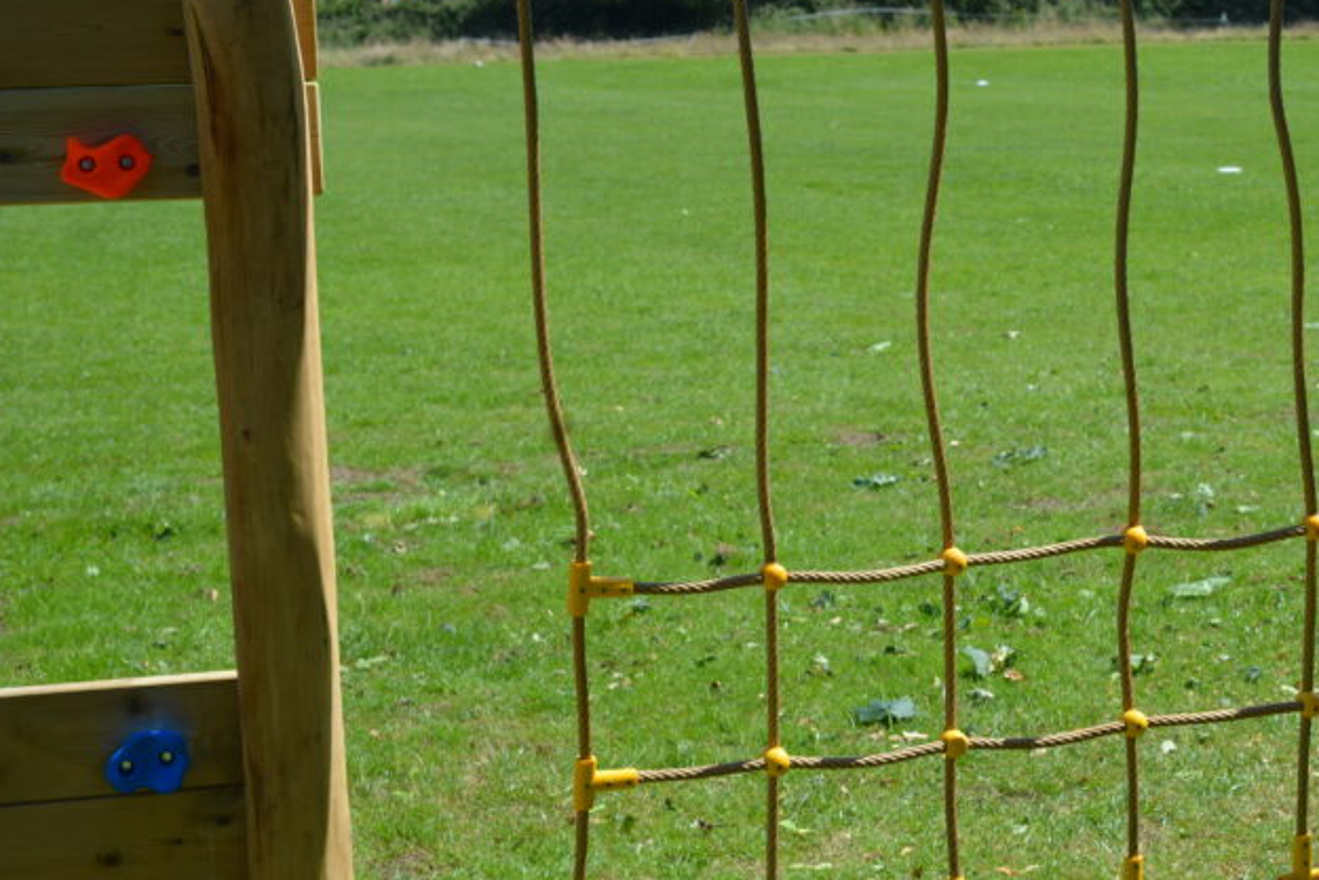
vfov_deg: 16.7
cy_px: 454
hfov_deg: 24.5
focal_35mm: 82
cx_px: 958
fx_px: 3005
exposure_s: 1/250
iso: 100
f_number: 8
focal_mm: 50
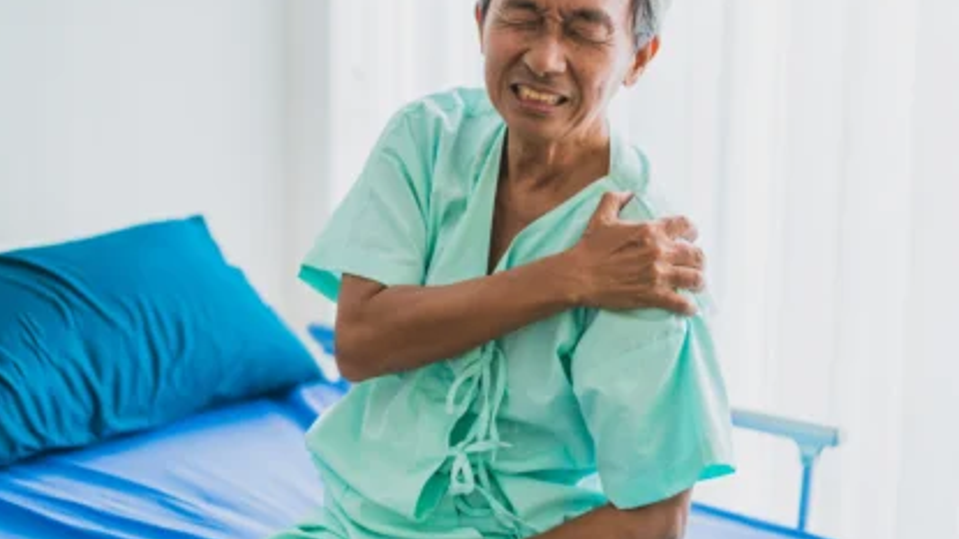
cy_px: 220
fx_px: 1347
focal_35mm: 53
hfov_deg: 39.2
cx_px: 476
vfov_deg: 22.6
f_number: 2
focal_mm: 50
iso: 250
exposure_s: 1/400
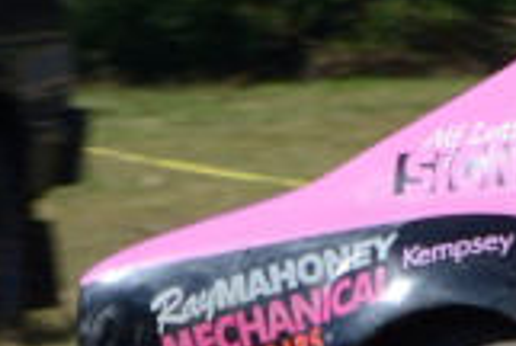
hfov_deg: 1.0
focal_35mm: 2089
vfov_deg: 0.7
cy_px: 157
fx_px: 29997
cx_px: 1221
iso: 100
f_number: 9.5
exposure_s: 1/250
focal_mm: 220
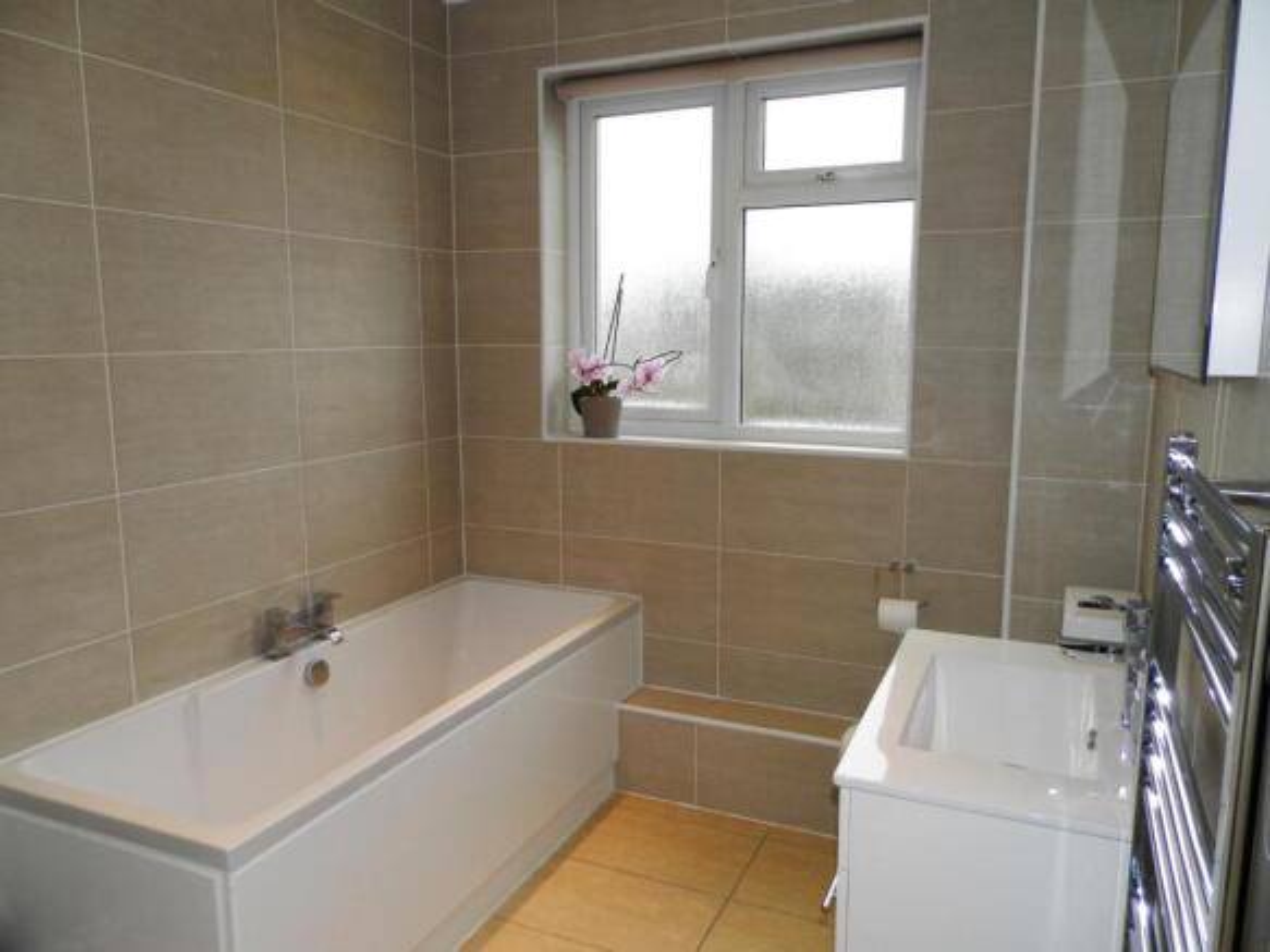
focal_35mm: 25
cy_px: 476
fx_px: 917
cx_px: 635
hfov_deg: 69.4
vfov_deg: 54.9
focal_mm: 4.5
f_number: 3.1
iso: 80
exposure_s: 1/40
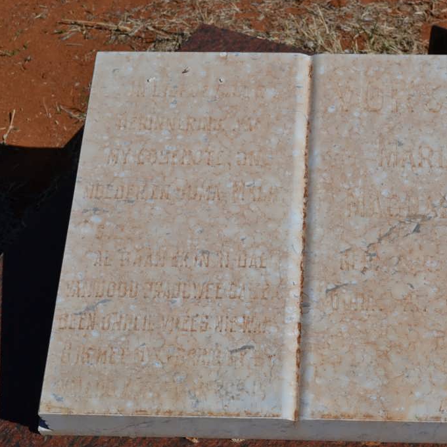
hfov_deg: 23.8
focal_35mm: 72
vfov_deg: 24.0
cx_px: 319
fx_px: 1052
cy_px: 229
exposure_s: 1/250
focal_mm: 32
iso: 100
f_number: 8
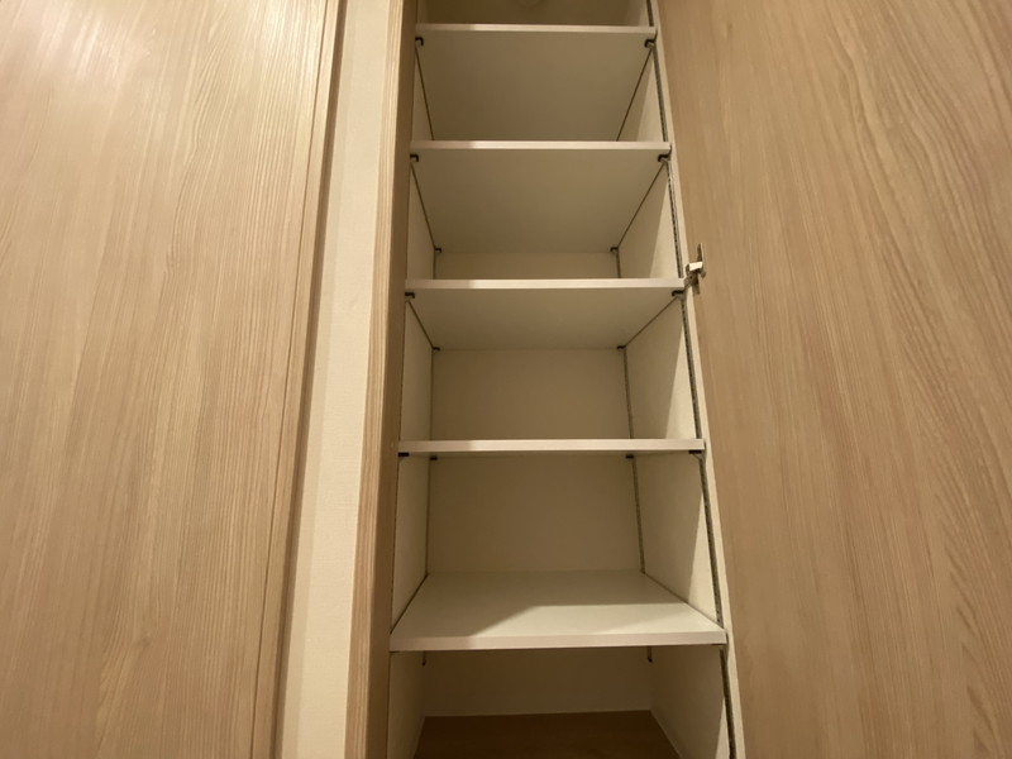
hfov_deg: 106.2
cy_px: 380
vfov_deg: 89.9
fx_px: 380
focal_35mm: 13
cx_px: 506
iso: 500
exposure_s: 1/50
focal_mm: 1.54
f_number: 2.4
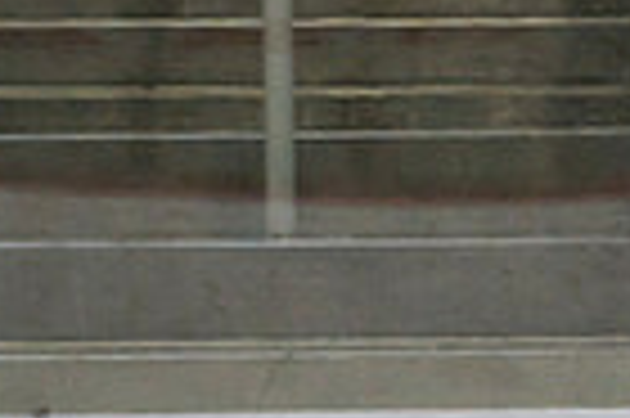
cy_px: 917
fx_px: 20329
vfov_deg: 1.2
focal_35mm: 1163
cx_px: 1064
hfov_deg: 1.8
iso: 800
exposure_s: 1/640
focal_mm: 165
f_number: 2.8
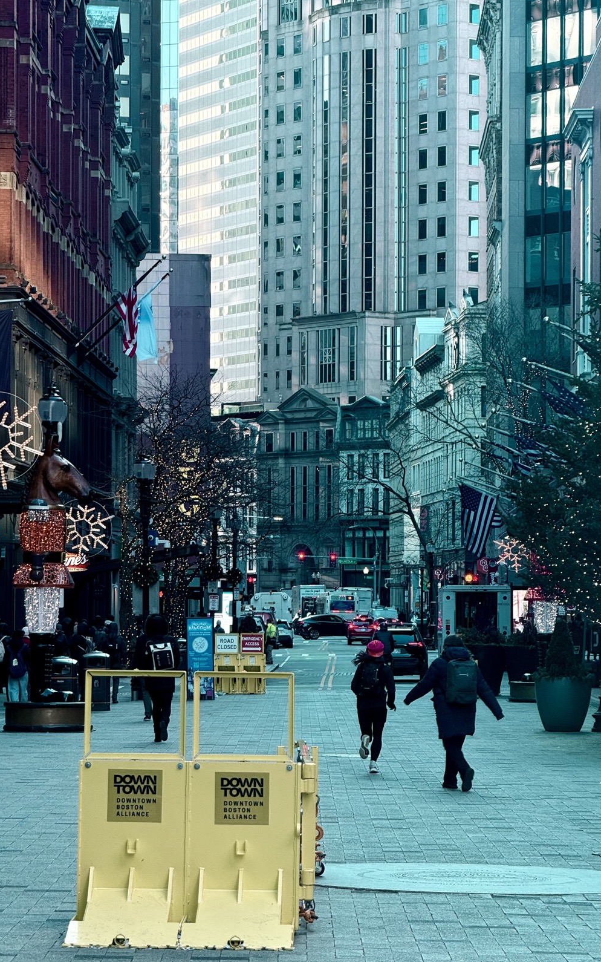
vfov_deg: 16.3
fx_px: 3354
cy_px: 480
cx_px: 263
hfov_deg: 10.2
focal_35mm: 128
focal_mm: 15.66
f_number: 2.8
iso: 64
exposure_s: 1/111
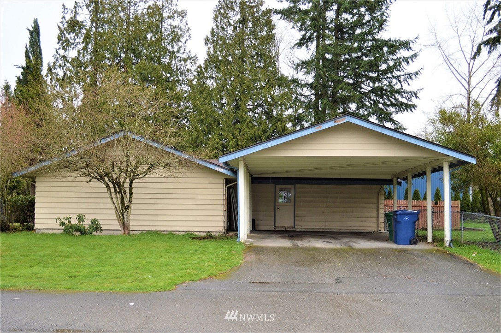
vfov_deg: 47.8
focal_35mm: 27
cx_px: 250
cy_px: 166
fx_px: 375
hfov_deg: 67.4
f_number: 4
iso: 100
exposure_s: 1/200
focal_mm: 18
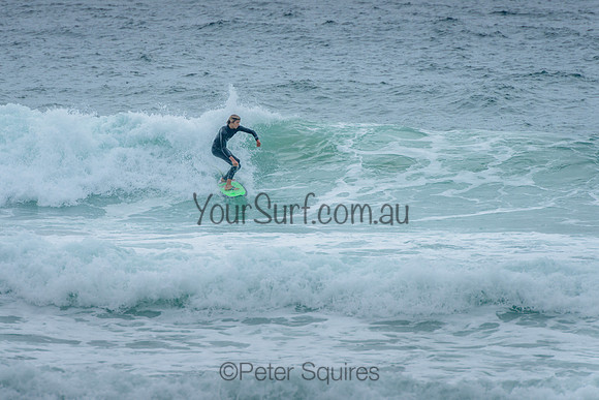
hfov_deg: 4.2
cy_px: 155
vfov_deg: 2.8
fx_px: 8157
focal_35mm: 490
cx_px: 253
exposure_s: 1/1600
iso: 500
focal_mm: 400
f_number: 8
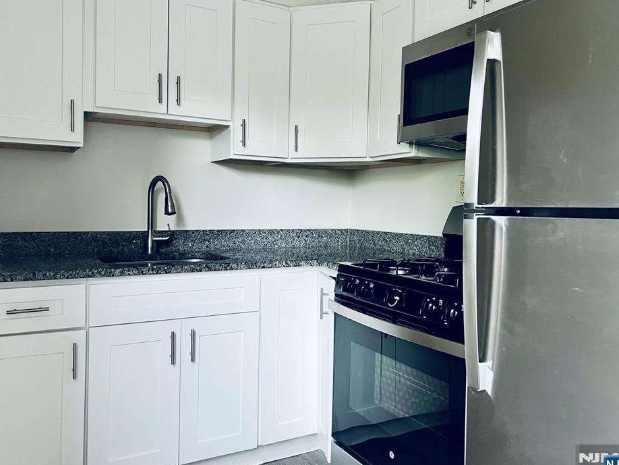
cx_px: 299
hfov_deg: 61.6
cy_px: 215
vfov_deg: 48.2
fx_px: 519
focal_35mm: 29
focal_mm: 5.7
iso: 125
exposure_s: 1/88
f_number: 1.5
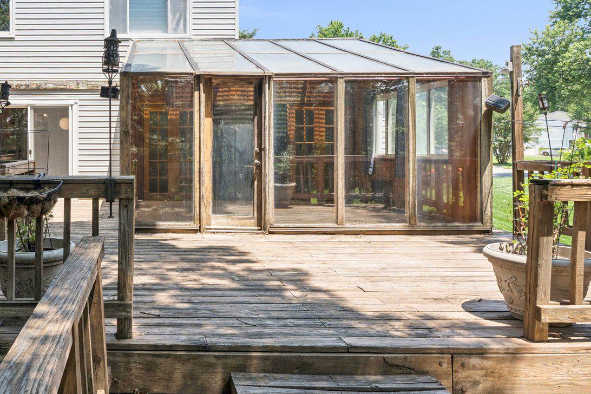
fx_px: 492
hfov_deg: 58.3
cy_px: 139
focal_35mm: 30
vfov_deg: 43.1
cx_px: 139
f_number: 8
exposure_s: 1/500
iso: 500
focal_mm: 16
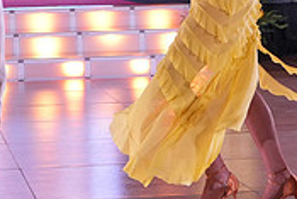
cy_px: -64
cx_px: 114
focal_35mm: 162
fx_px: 1338
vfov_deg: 8.4
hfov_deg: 12.7
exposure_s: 1/400
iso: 2000
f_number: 4
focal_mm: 33
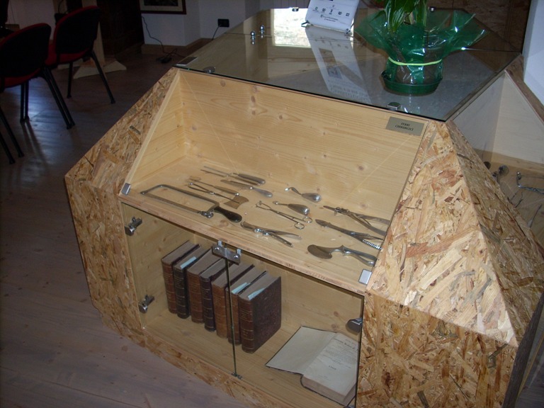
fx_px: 581
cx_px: 272
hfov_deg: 50.1
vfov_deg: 38.7
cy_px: 204
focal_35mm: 37
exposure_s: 1/60
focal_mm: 6.2
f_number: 2.8
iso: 100
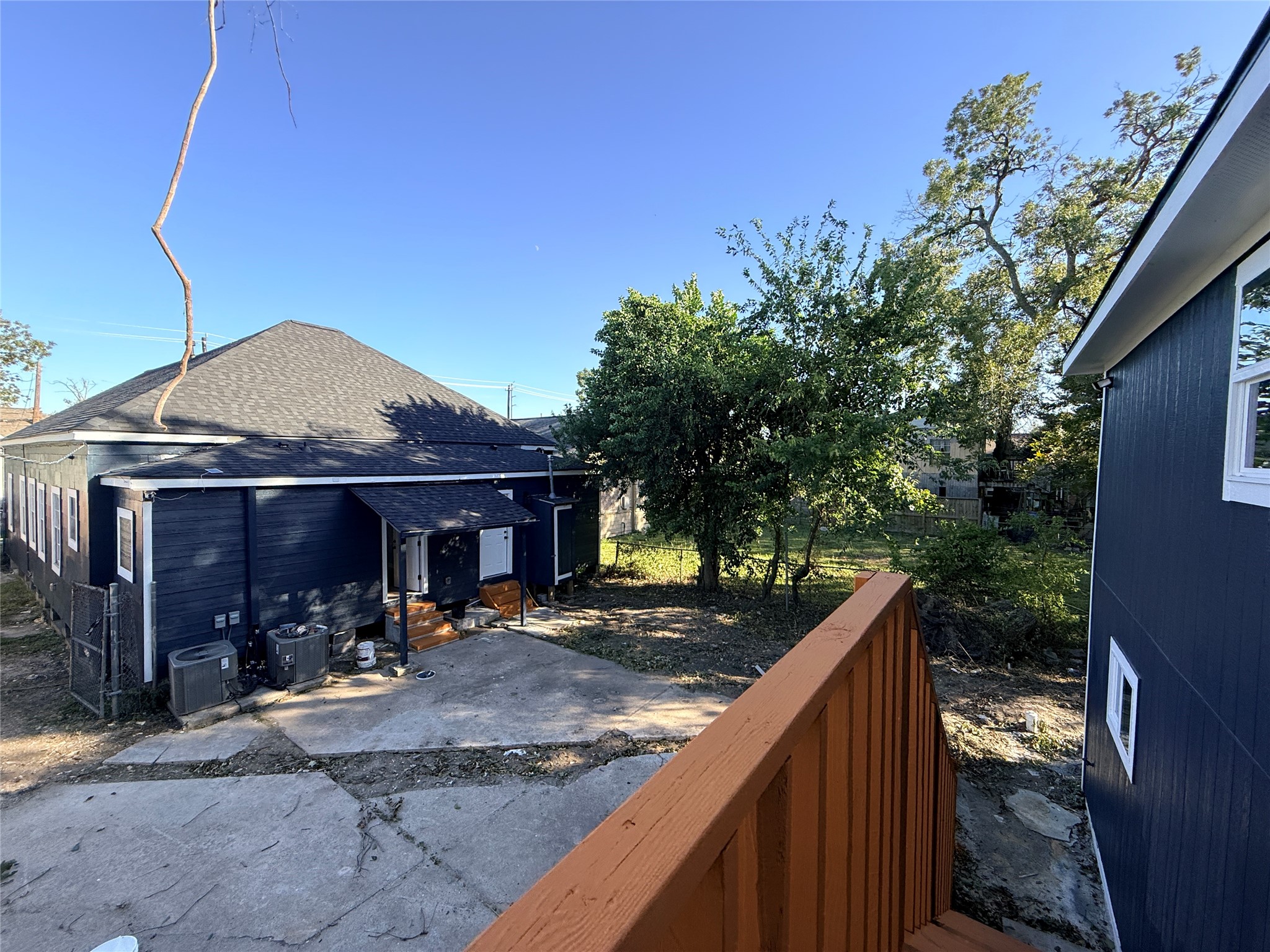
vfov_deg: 85.7
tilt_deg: -1.7
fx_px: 514
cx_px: 635
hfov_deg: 102.1
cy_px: 476
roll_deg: -0.2
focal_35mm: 14
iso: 64
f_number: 2.2
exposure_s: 1/514
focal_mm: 2.22
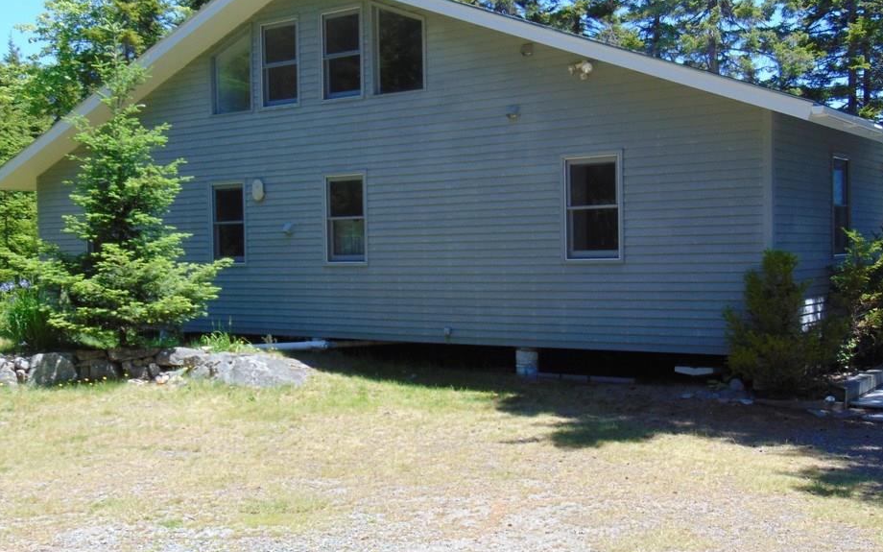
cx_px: 444
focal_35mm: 46
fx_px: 1107
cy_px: 283
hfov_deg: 43.5
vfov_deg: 28.0
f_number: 3.3
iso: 80
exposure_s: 1/640
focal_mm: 6.9
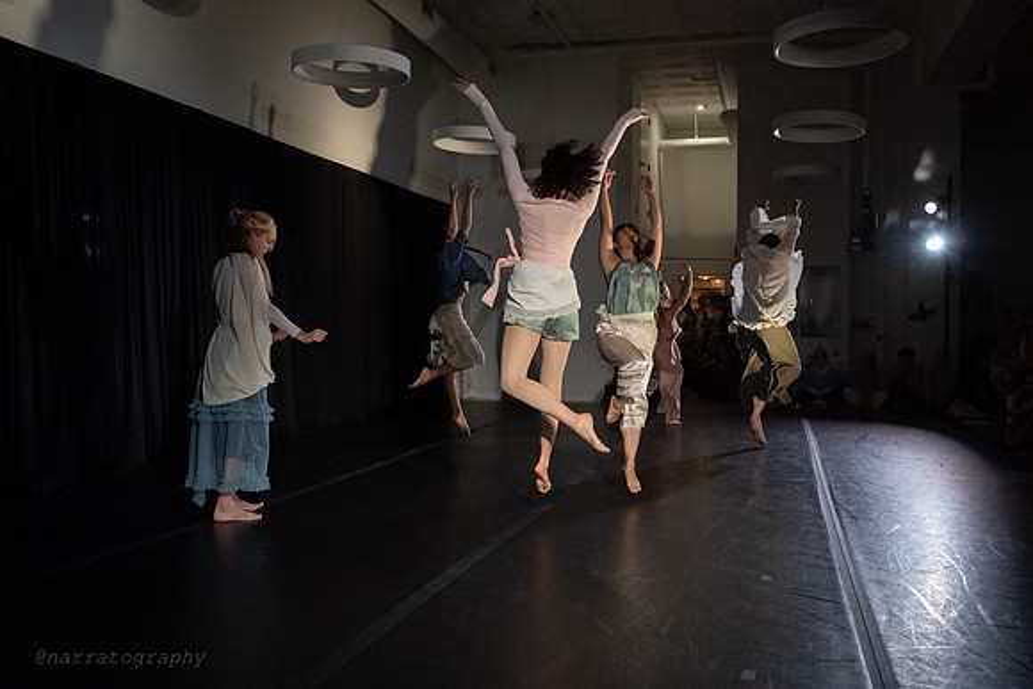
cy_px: 321
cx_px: 570
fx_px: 913
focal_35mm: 32
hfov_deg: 58.9
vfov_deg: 41.3
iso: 6400
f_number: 5
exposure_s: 1/400
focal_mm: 28
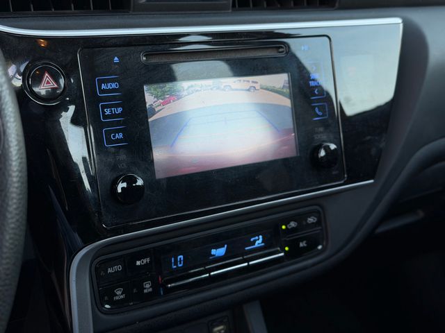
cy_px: 166
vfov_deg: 30.3
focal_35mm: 48
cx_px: 222
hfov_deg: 39.7
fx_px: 617
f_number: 1.78
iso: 80
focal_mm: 6.76
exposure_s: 1/286
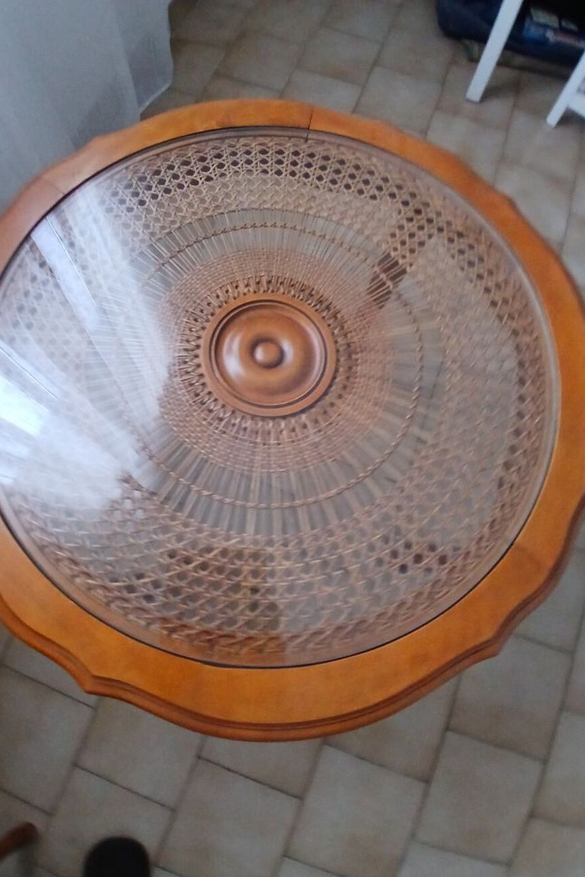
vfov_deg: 90.0
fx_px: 439
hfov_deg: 67.3
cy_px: 446
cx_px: 268
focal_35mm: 18
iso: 200
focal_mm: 1.4
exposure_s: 1/33.3
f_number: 2.2
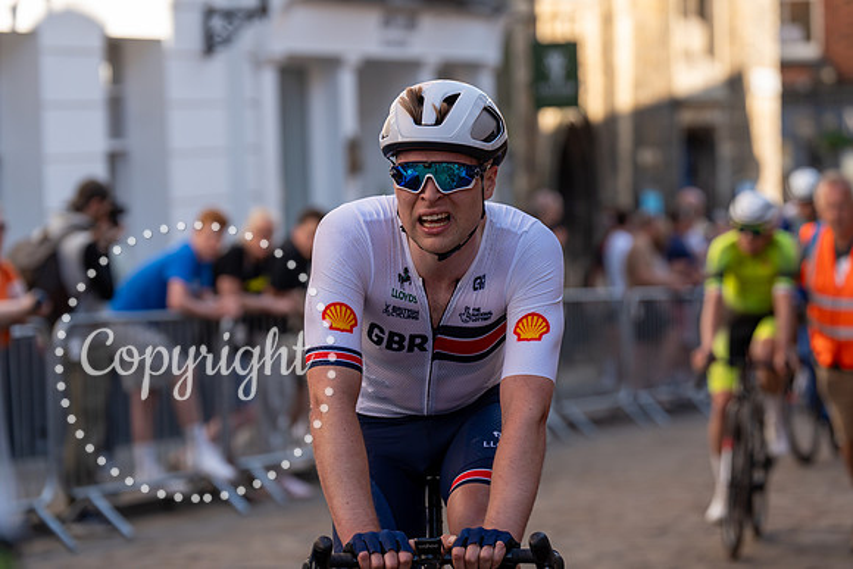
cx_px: 426
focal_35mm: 129
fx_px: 3057
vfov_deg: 10.6
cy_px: 284
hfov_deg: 15.9
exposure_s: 1/1000
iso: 500
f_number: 4
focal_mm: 129
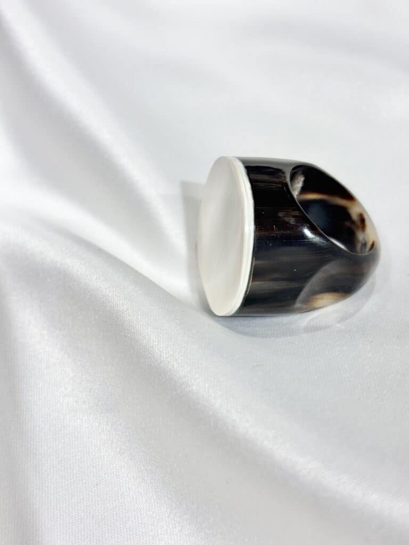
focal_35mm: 52
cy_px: 272
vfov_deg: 36.8
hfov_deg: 28.0
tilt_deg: -45.7
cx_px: 204
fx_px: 819
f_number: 1.6
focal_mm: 5.96
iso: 32
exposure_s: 1/182
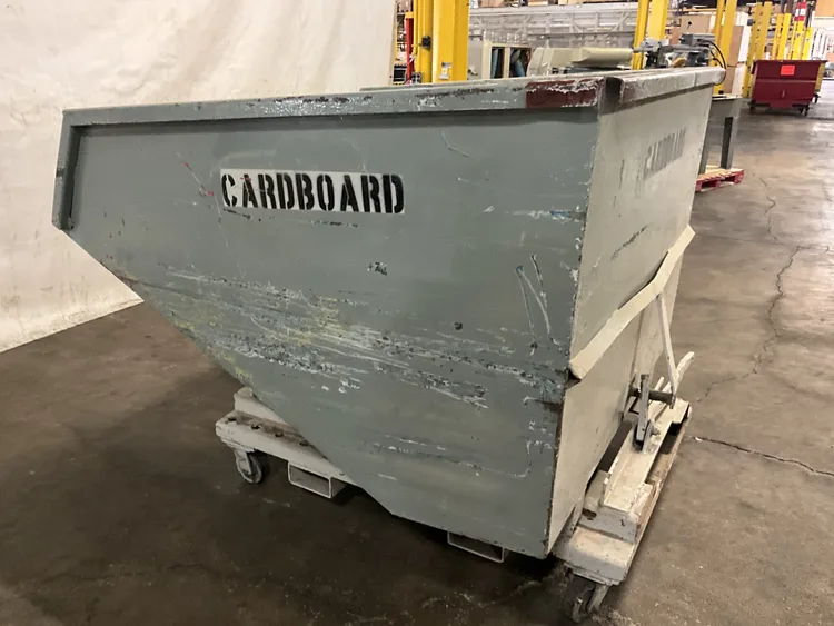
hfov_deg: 61.6
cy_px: 313
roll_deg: +0.0
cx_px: 417
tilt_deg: -20.2
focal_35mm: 29
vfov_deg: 48.3
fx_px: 699
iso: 320
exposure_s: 1/40
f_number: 1.8
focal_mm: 3
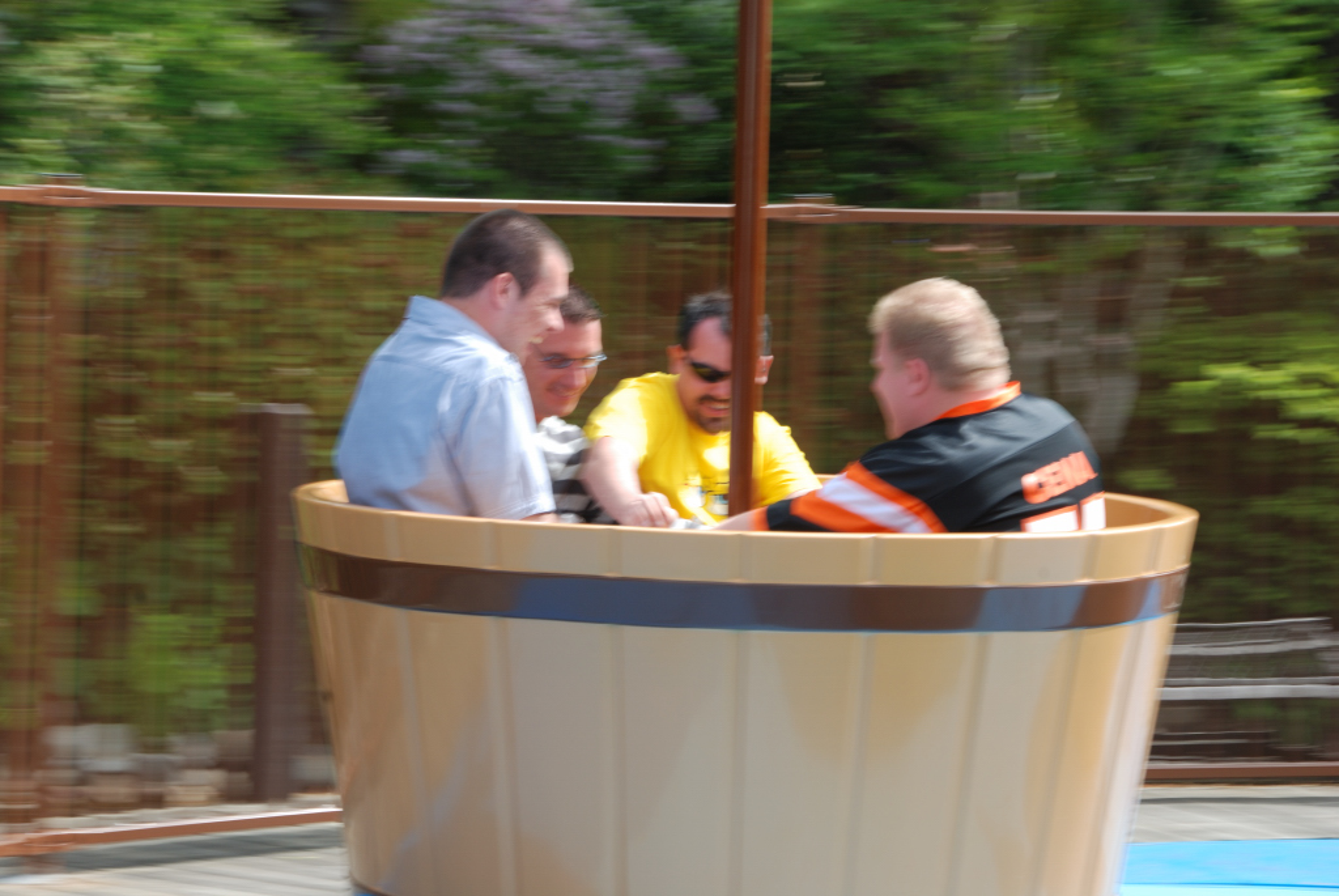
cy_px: 448
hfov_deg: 15.2
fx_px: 5026
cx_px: 670
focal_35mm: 135
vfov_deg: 10.2
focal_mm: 90
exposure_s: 1/30
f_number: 16
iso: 100
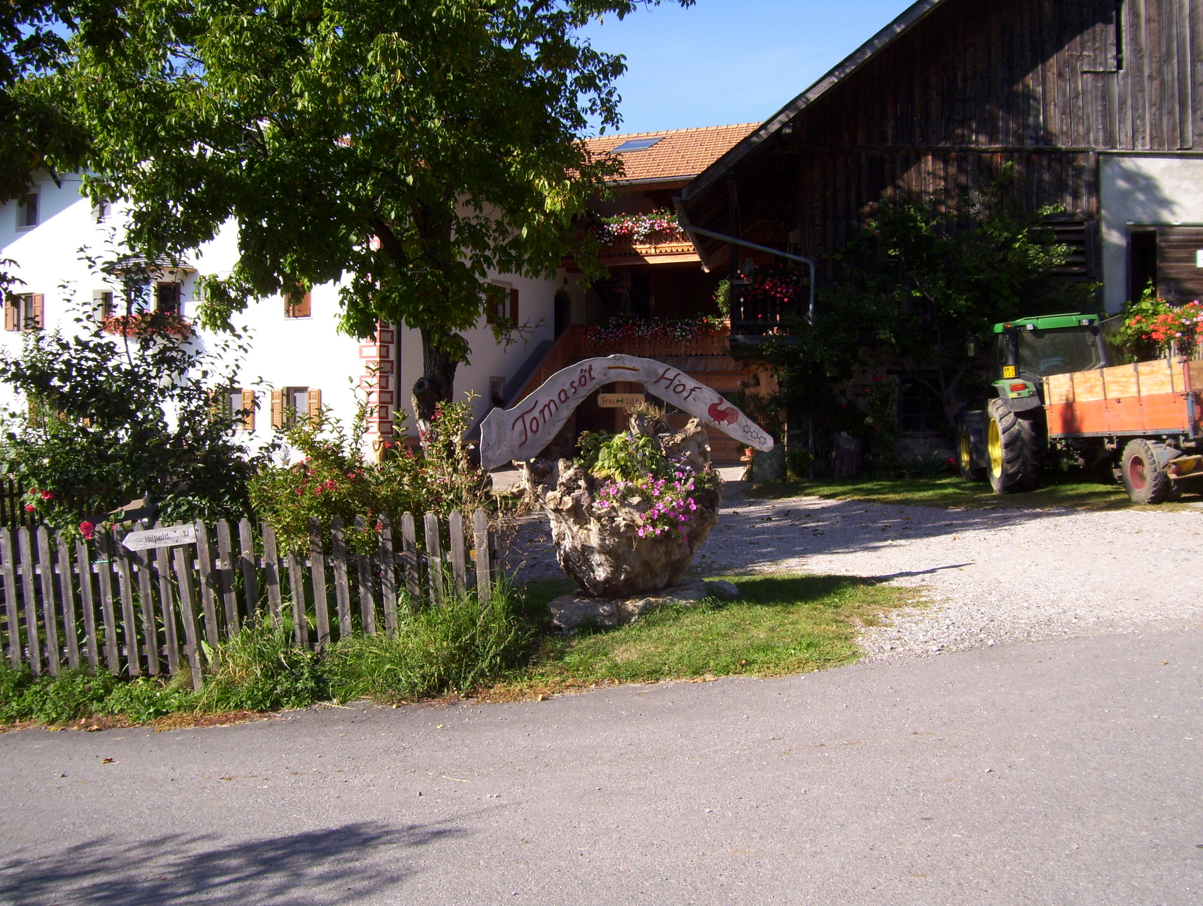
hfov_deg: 51.3
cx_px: 602
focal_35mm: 36
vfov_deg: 39.7
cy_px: 453
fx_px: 1253
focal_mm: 6
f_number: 4.8
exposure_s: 1/250
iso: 80
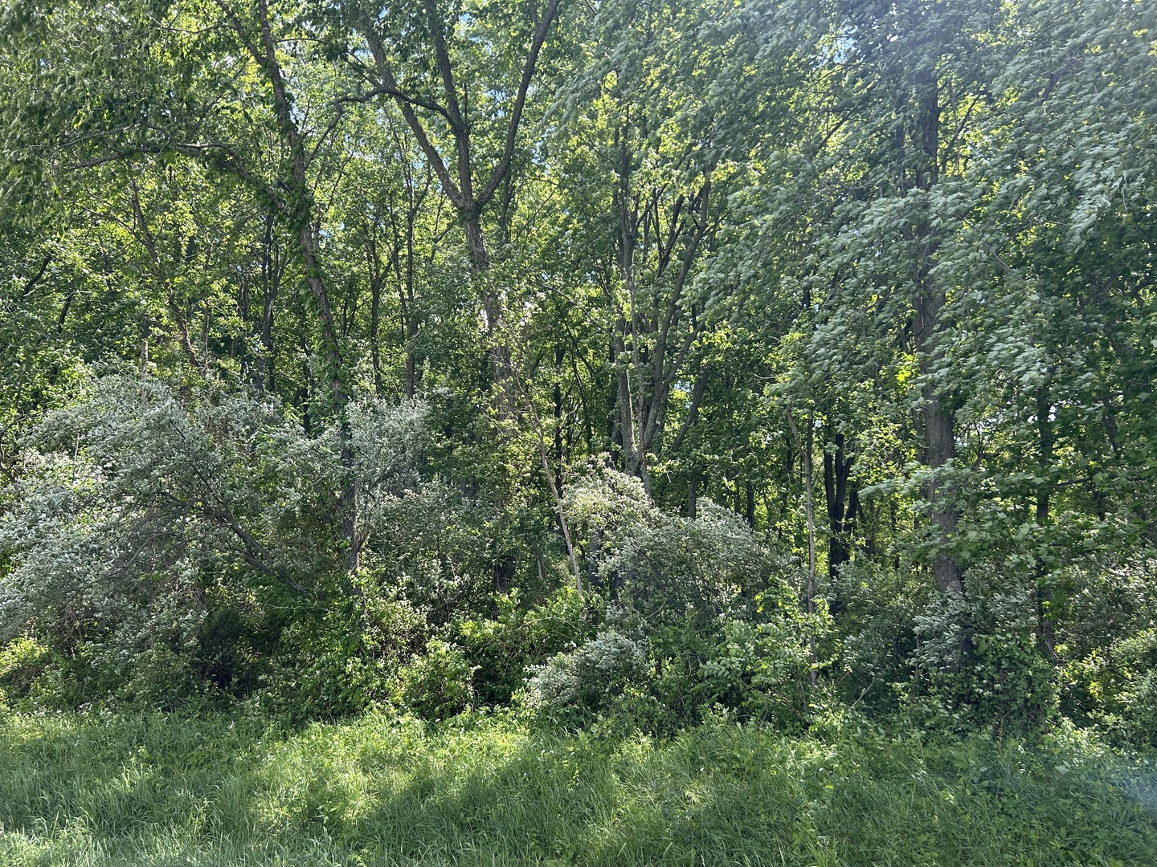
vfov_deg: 53.1
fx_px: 869
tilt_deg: +13.4
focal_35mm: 26
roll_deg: +2.1
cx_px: 578
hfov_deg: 67.3
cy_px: 434
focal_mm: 5.7
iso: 50
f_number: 1.5
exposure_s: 1/827
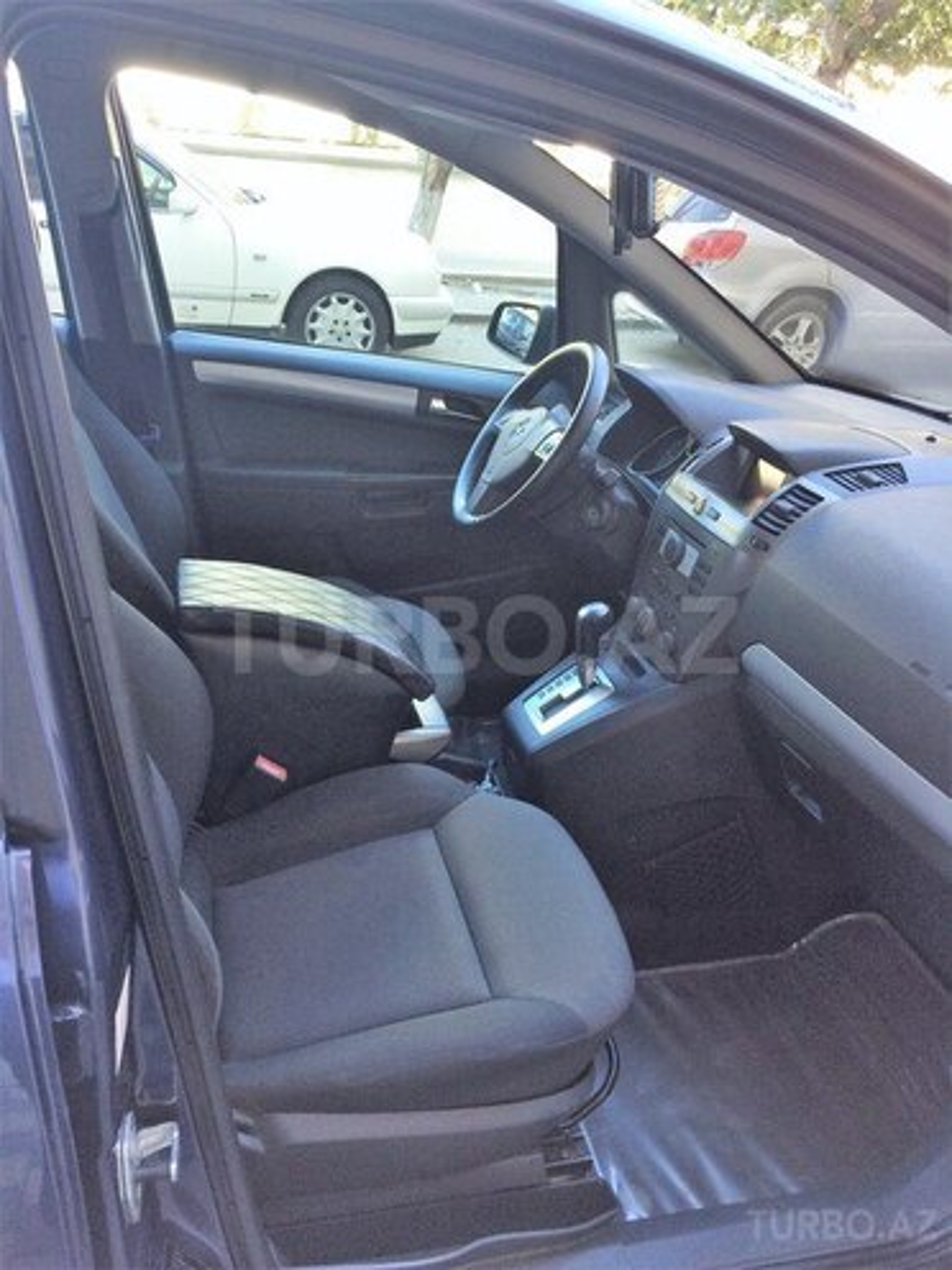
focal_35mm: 29
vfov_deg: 61.7
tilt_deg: -26.6
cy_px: 635
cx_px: 476
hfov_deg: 48.2
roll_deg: -3.0
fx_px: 1063
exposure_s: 1/33
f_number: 2.2
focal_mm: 4.15
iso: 32
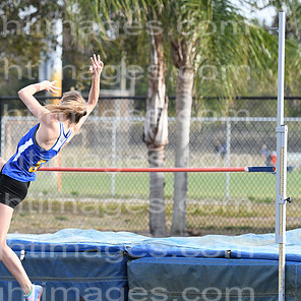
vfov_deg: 5.6
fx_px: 3078
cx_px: 23
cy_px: 184
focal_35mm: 313
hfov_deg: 5.6
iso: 400
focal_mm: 125
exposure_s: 1/1600
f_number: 4
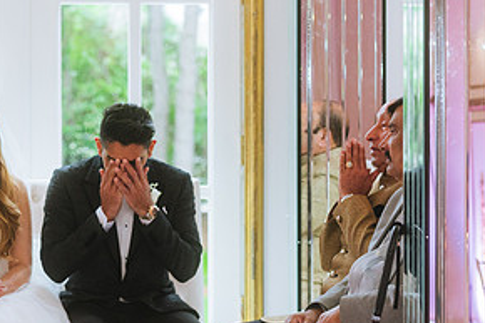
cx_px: 89
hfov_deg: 12.8
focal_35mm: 160
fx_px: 2154
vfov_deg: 8.6
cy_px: 255
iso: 1250
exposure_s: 1/200
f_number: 2.8
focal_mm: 80
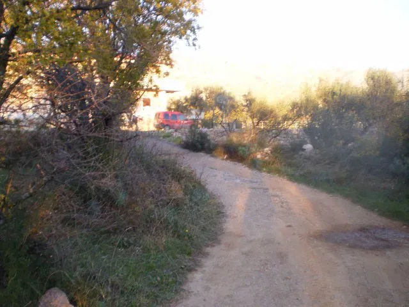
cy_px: 154
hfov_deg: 51.4
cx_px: 204
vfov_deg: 39.7
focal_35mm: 36
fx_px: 425
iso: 64
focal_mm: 6.3
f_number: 3.1
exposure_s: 1/60
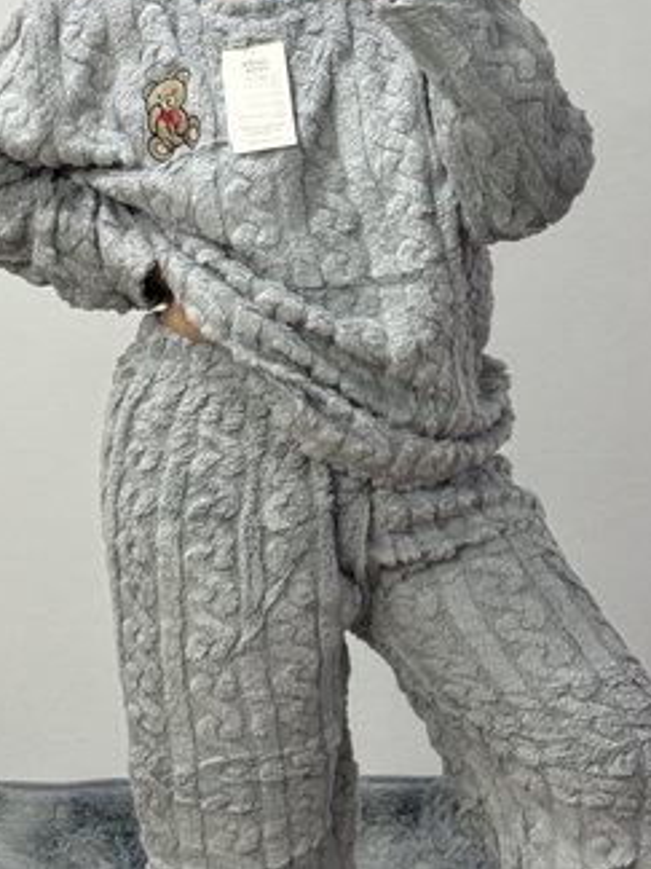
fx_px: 1981
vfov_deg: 24.3
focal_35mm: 79
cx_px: 305
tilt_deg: -20.5
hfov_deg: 18.7
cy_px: 160
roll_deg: +2.2
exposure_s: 1/50
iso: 125
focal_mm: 6.76
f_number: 1.78
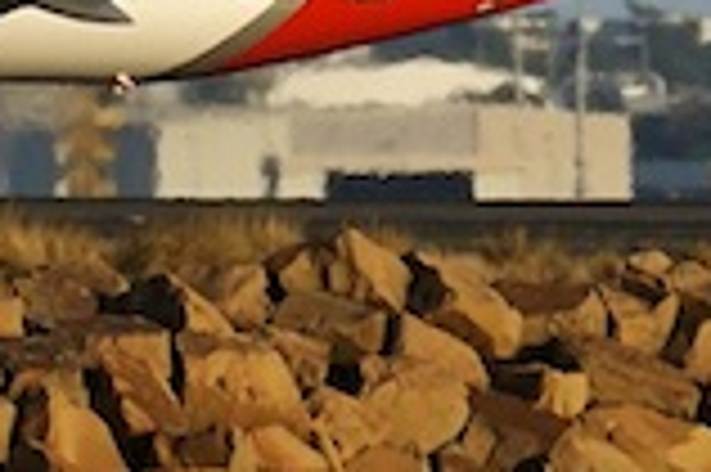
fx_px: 30028
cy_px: -38
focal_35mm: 1522
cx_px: -207
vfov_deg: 0.9
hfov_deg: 1.4
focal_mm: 300
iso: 400
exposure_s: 1/4000
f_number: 5.6
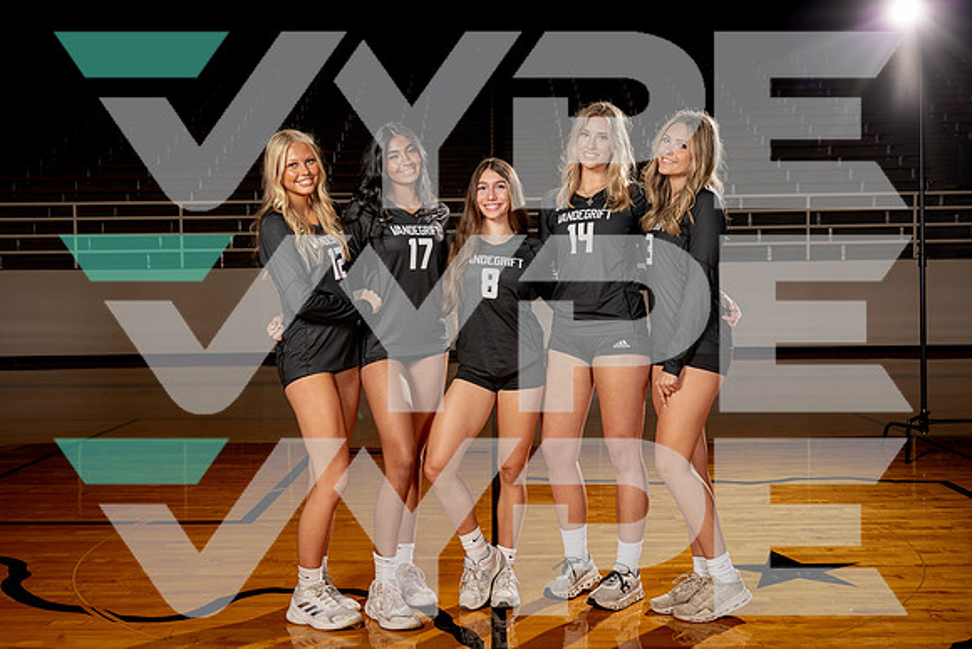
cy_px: 324
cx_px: 486
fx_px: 1134
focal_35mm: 42
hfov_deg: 46.4
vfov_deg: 31.9
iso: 100
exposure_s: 1/250
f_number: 8
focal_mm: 42
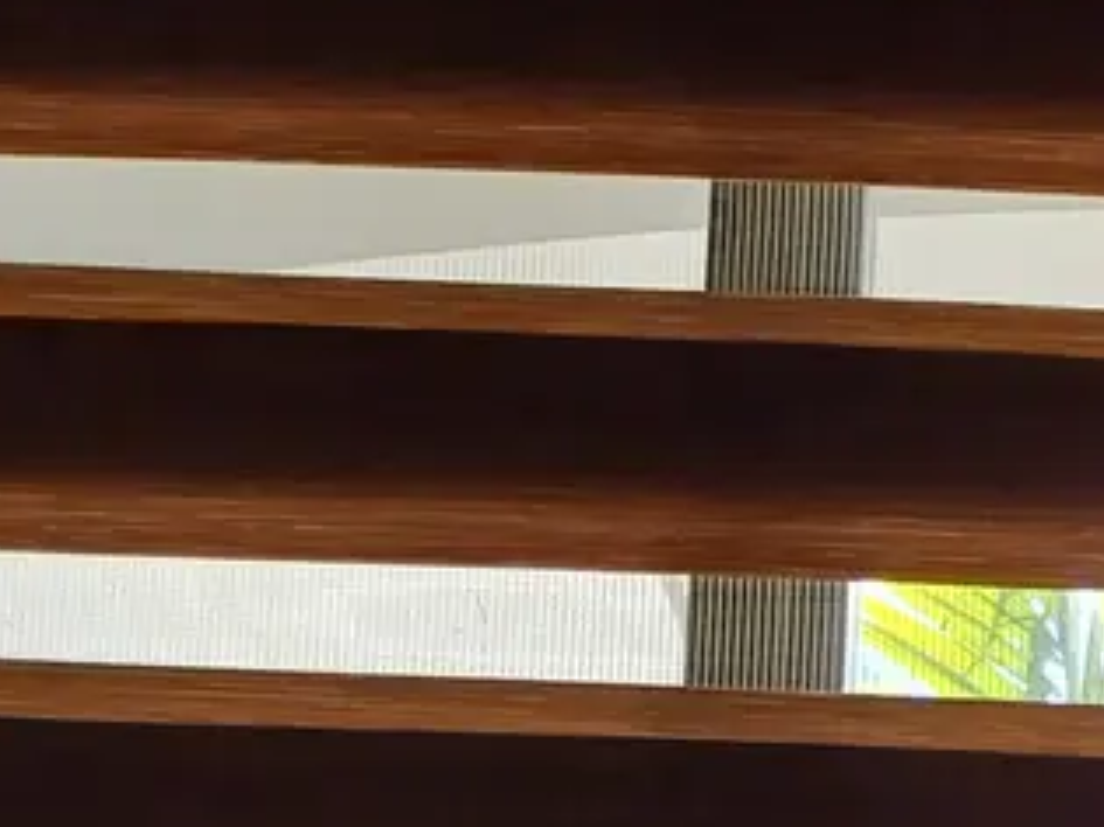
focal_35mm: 127
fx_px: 4049
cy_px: 1829
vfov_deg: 10.4
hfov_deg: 14.8
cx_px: 1444
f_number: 1.8
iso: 64
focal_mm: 4.65
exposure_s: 1/100
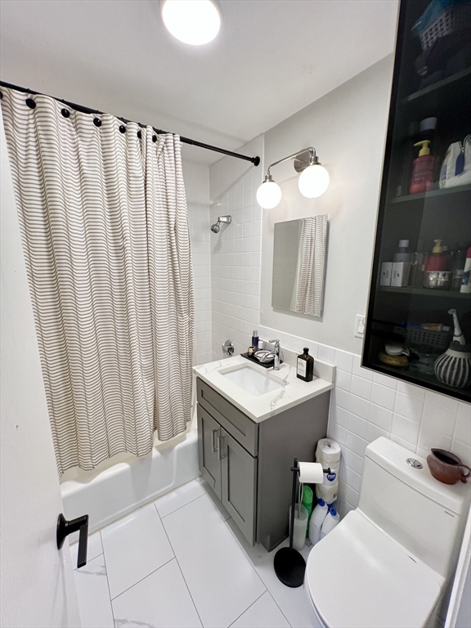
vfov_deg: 106.2
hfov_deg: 89.9
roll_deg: +0.3
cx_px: 236
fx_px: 236
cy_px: 314
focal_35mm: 13
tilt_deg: -10.6
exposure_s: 1/60
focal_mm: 1.57
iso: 160
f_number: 1.8
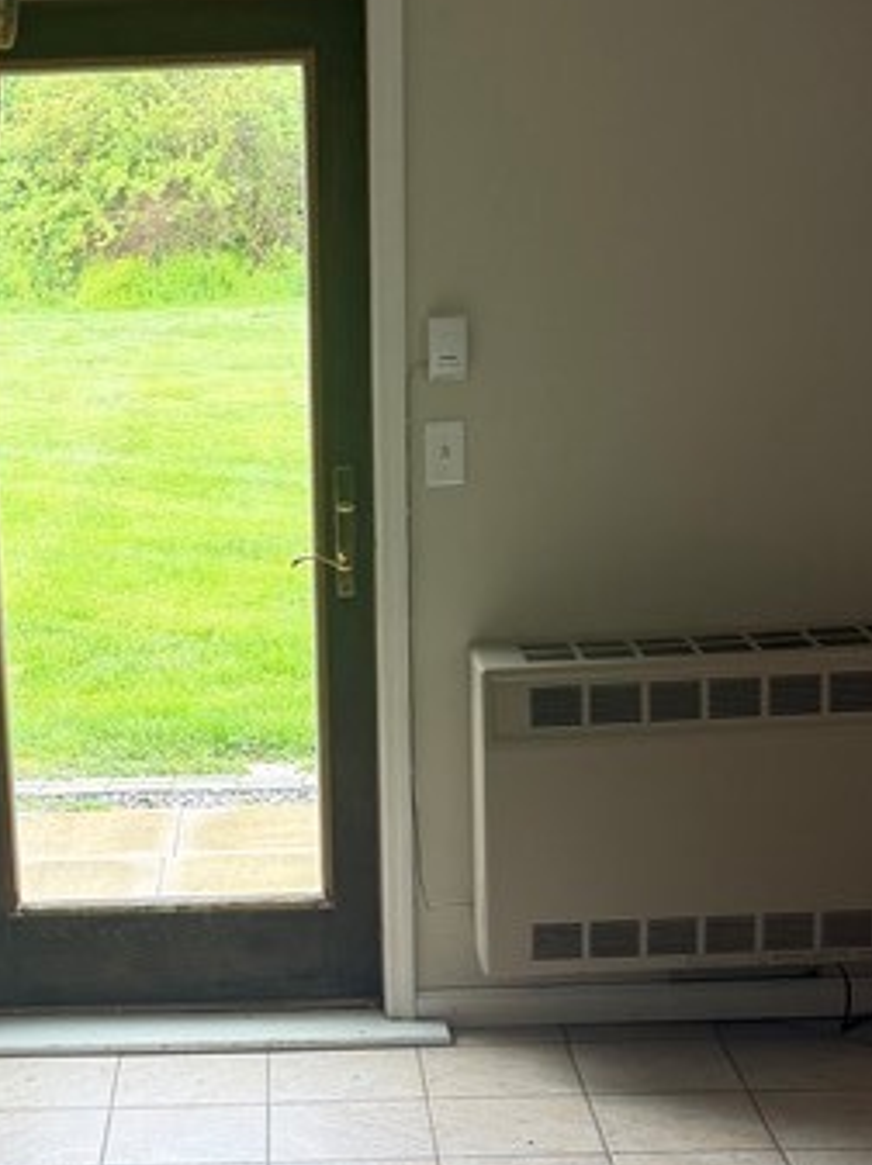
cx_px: 208
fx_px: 2457
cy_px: 940
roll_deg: +2.4
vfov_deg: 26.2
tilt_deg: -17.7
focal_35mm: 73
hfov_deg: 20.0
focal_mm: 6.76
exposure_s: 1/121
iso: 50
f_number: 1.78
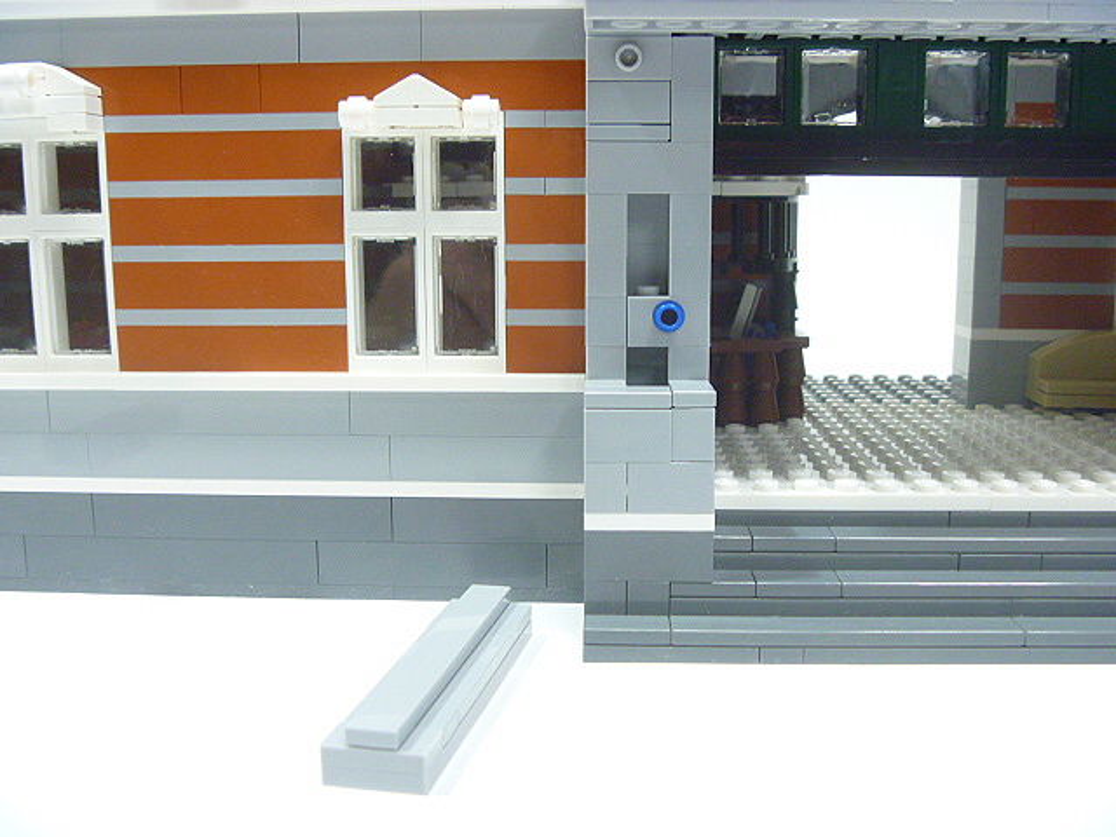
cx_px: 558
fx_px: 1128
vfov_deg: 40.7
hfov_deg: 52.6
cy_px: 418
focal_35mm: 35
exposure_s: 1/10
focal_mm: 6.3
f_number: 3.5
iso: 400
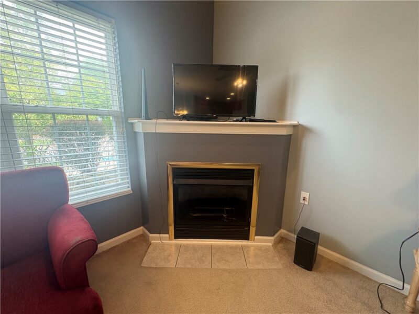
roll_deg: +0.3
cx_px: 210
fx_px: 169
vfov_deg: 85.7
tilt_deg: -12.4
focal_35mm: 14
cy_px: 157
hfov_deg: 102.1
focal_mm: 2.22
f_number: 2.2
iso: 250
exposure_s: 1/60
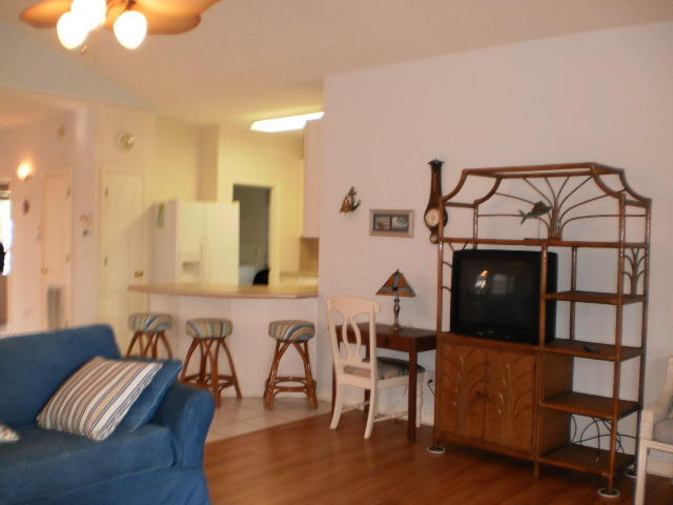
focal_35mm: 36
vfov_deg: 39.7
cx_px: 336
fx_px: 700
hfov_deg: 51.4
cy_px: 252
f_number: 3.1
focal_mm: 6.3
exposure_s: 1/30
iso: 200
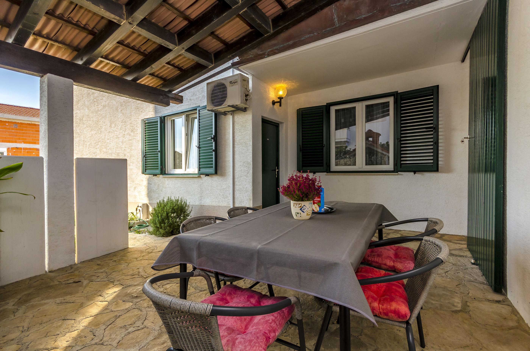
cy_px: 176
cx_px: 265
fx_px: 220
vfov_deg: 77.1
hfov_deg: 100.5
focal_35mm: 15
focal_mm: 10
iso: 100
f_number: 7.1
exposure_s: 1/200
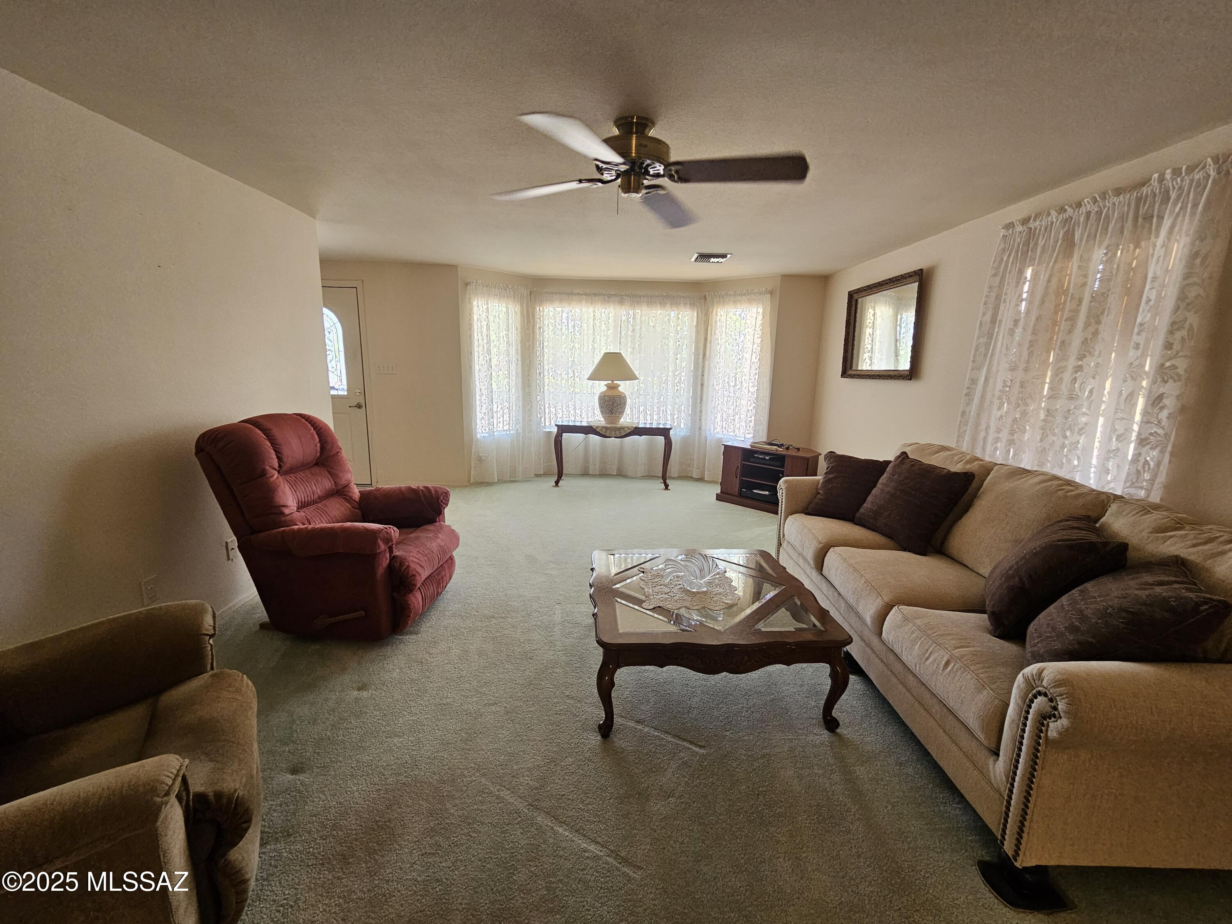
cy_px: 462
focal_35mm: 13
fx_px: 463
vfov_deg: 89.9
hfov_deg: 106.2
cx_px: 616
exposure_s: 1/100
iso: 250
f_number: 2.2
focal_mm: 2.2
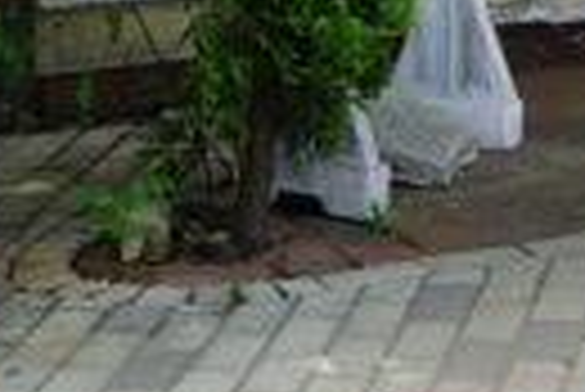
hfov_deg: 12.0
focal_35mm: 167
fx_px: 2717
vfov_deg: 7.6
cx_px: 716
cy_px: -579
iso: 100
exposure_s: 1/60
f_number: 5.6
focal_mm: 31
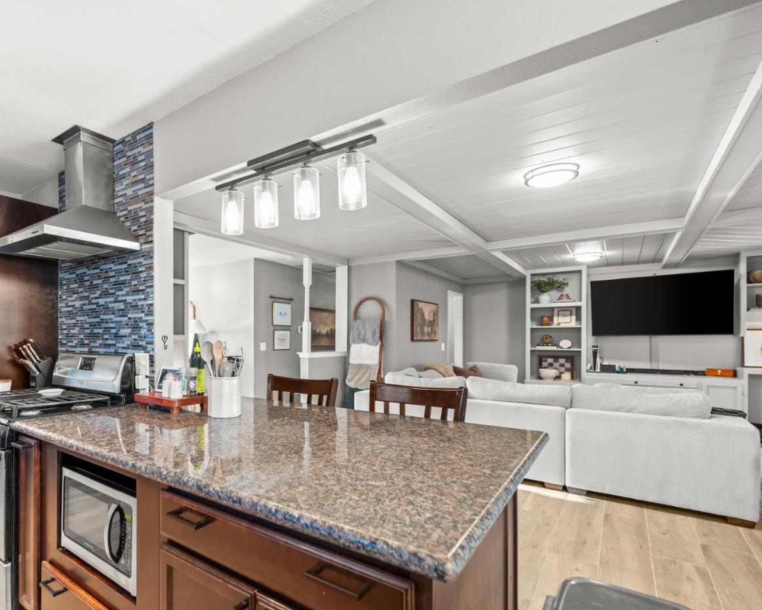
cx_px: 277
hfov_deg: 87.5
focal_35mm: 17
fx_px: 383
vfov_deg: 77.0
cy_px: 307
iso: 400
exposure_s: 1/8
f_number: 3.2
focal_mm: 14
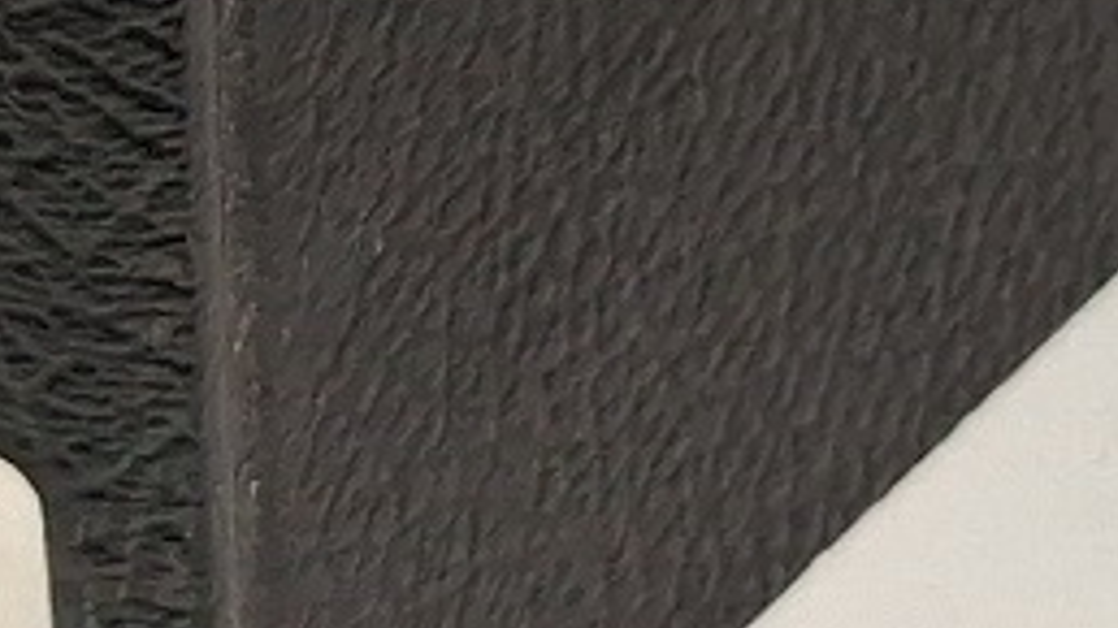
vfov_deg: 4.7
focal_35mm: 233
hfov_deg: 9.2
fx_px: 6906
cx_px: 867
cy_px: -1880
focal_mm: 4
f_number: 1.8
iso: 160
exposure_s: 1/120
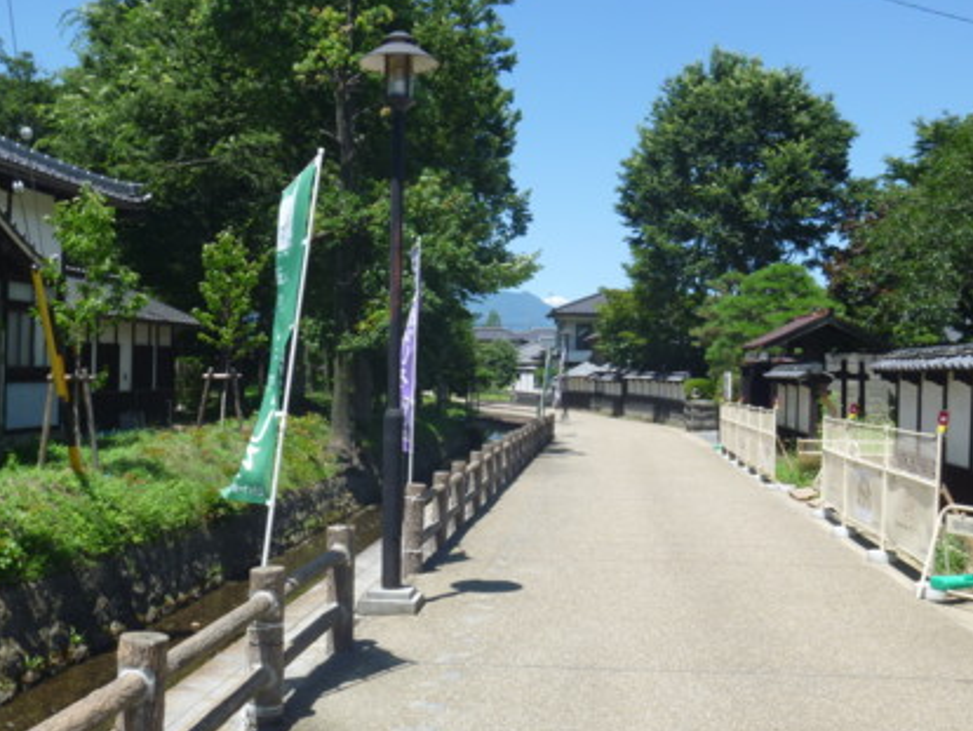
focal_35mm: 38
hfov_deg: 48.9
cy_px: 348
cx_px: 505
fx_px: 1069
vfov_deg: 37.7
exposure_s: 1/200
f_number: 5.6
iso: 80
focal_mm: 6.3
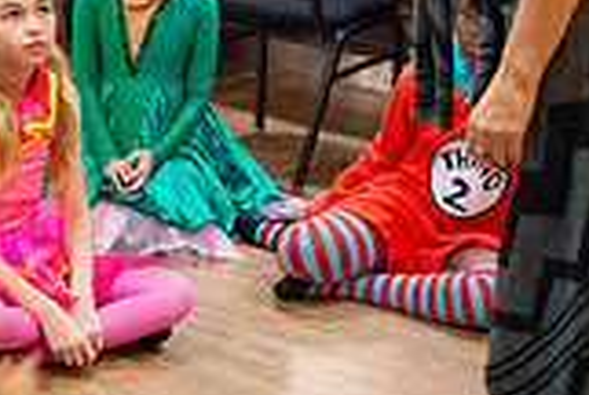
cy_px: 49
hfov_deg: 15.4
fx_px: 2065
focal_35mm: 126
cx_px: -205
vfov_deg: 10.9
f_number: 2.8
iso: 6400
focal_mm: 35
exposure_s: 1/400
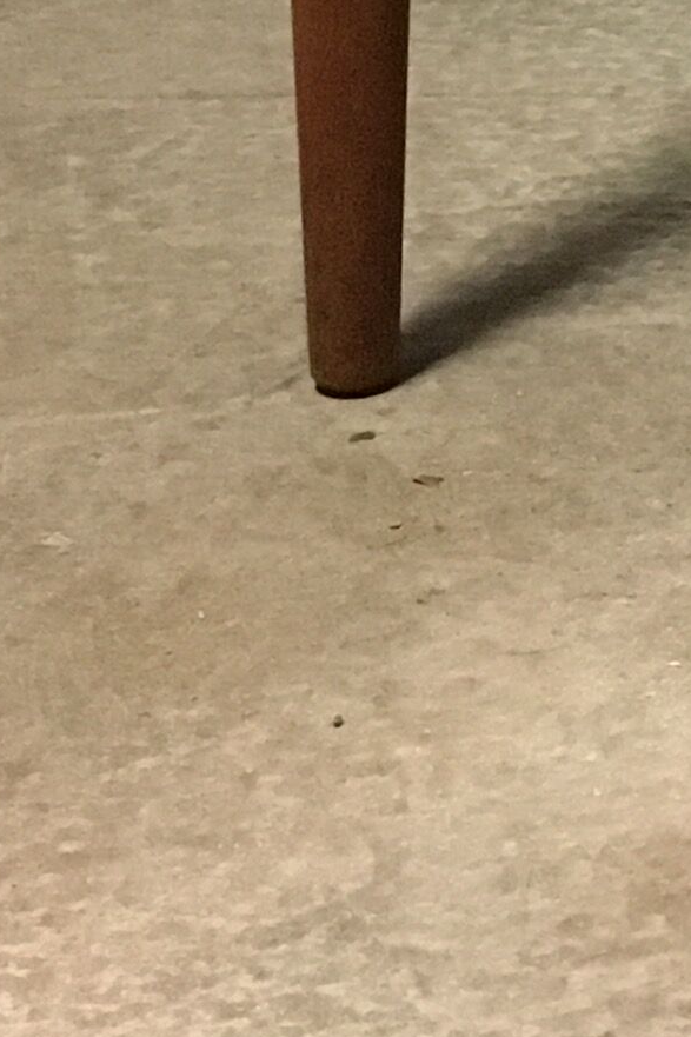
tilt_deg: -7.9
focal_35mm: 138
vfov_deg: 13.3
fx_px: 3975
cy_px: -850
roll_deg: -0.9
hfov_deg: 9.1
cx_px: 1522
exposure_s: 1/17
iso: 250
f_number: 2.2
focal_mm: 4.15
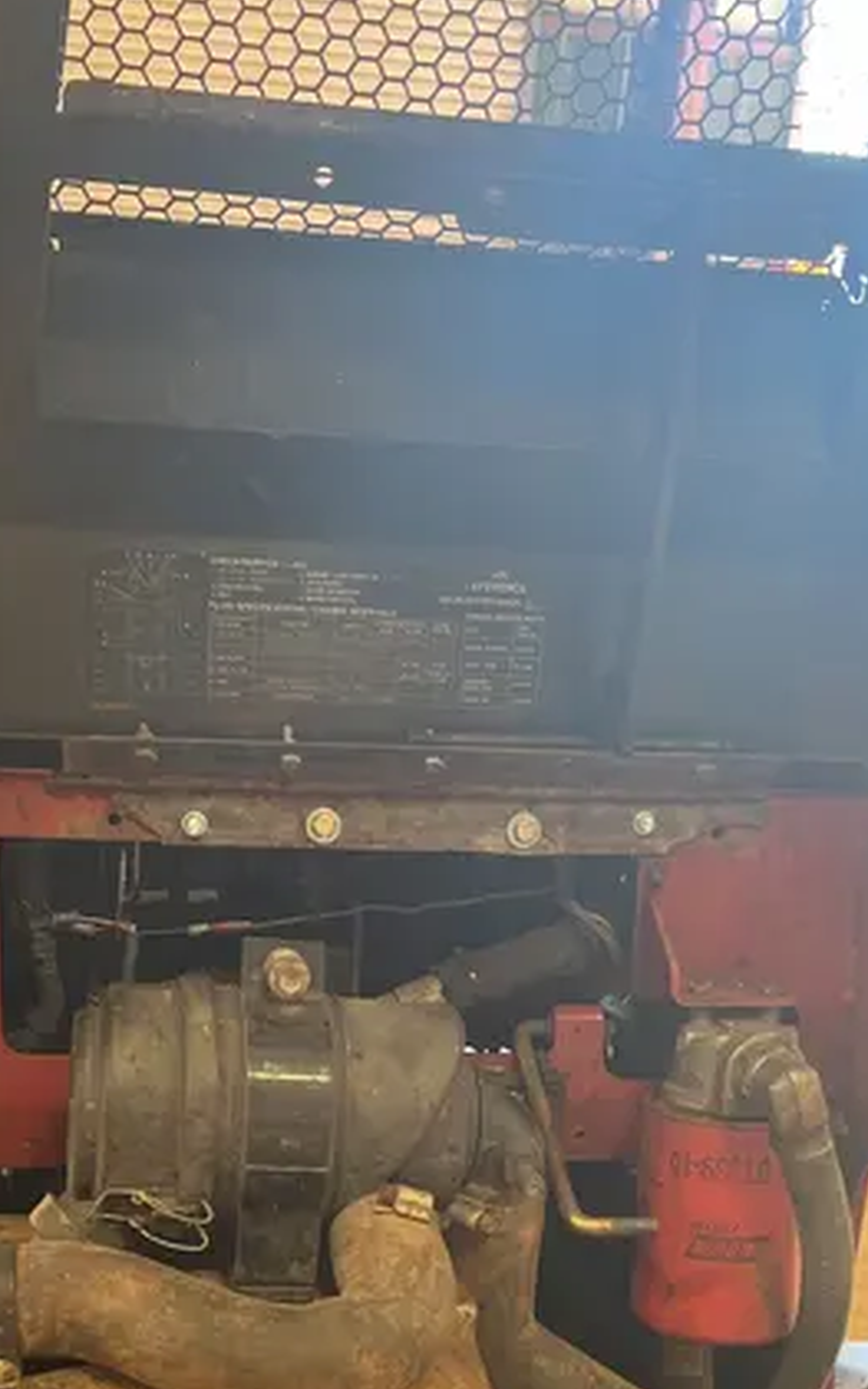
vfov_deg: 39.6
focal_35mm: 48
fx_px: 1817
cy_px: 1173
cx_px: 396
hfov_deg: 26.9
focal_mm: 5.1
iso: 250
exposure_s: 1/60
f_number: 1.6
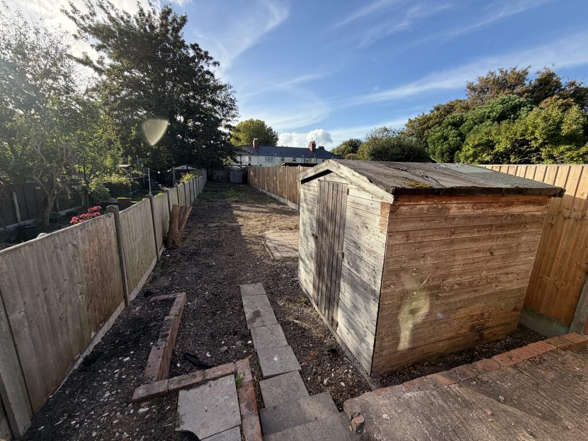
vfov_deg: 85.7
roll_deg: -1.2
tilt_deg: -11.2
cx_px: 294
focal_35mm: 14
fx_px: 238
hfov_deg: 102.1
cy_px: 220
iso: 40
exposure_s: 1/709
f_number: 2.2
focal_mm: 2.22
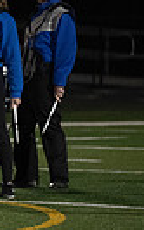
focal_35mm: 888
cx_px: -326
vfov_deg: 2.4
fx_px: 5582
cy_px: 169
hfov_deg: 1.5
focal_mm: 200
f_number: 2.8
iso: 5000
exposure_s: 1/1250
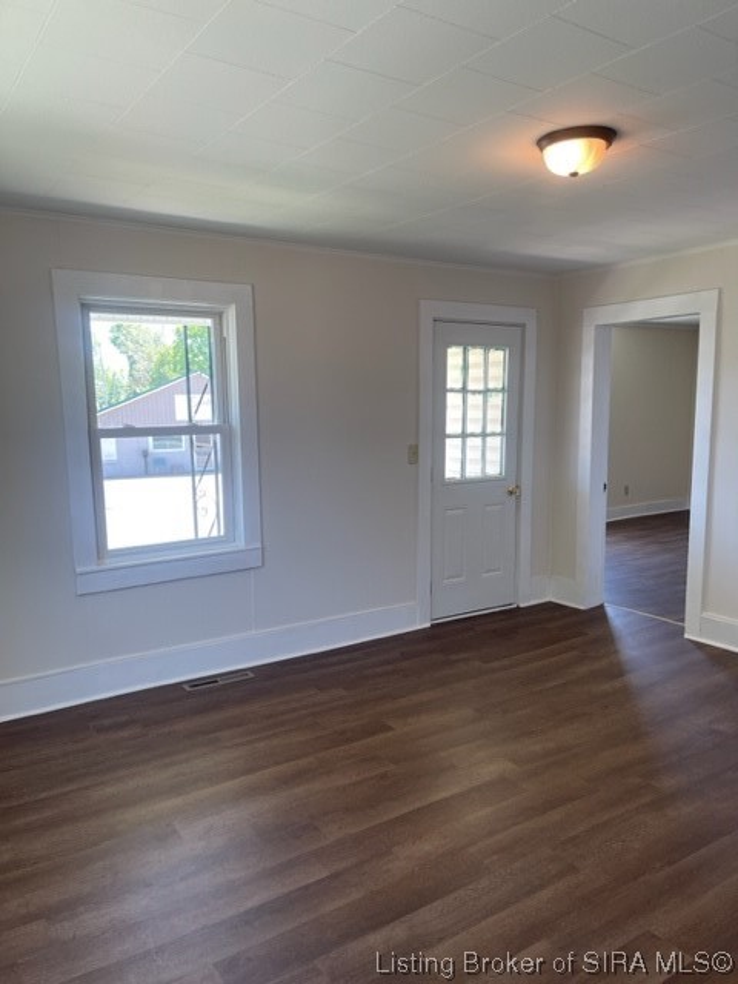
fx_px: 739
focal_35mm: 26
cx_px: 369
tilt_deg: -7.0
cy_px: 492
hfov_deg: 53.1
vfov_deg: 67.3
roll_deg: +0.7
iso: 64
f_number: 1.6
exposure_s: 1/120
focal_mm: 5.1
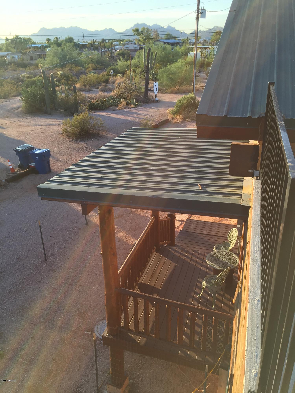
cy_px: 196
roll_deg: +0.1
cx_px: 148
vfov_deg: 61.7
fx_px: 330
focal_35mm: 29
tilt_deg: -24.3
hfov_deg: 48.2
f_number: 2.2
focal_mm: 4.15
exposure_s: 1/306
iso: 32
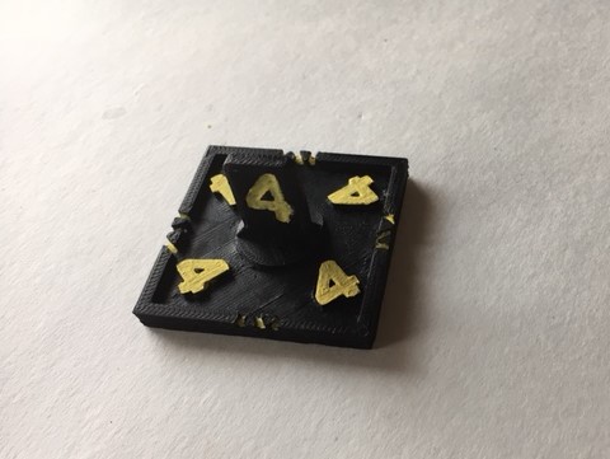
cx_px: 305
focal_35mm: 29
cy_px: 230
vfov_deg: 48.3
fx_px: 512
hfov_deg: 61.6
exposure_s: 1/30
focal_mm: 4.15
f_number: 2.2
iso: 25
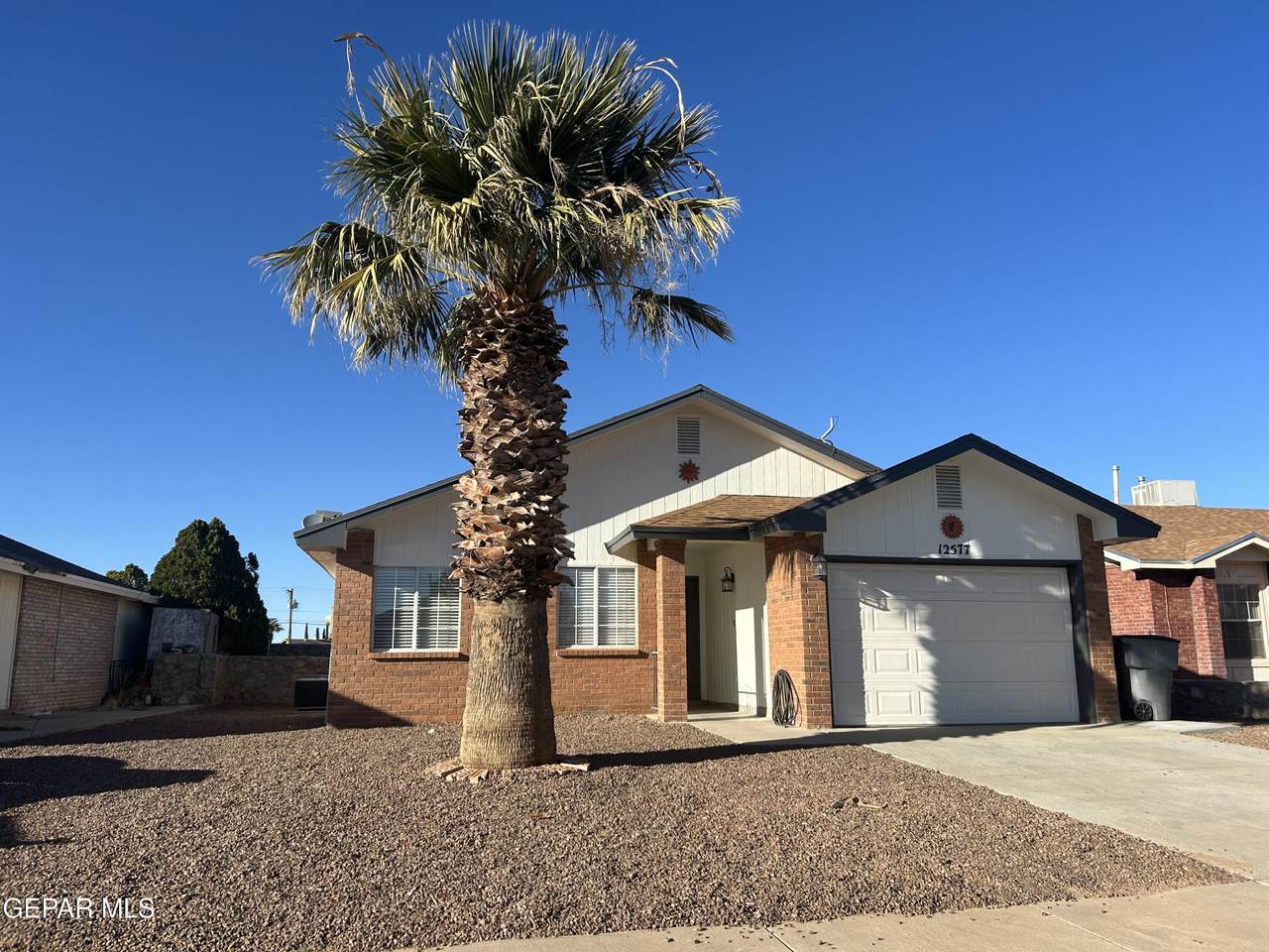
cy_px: 476
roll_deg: +1.1
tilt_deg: +11.5
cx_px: 634
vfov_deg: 53.1
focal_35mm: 26
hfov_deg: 67.3
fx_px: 953
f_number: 1.5
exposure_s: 1/3704
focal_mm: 5.7
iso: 50
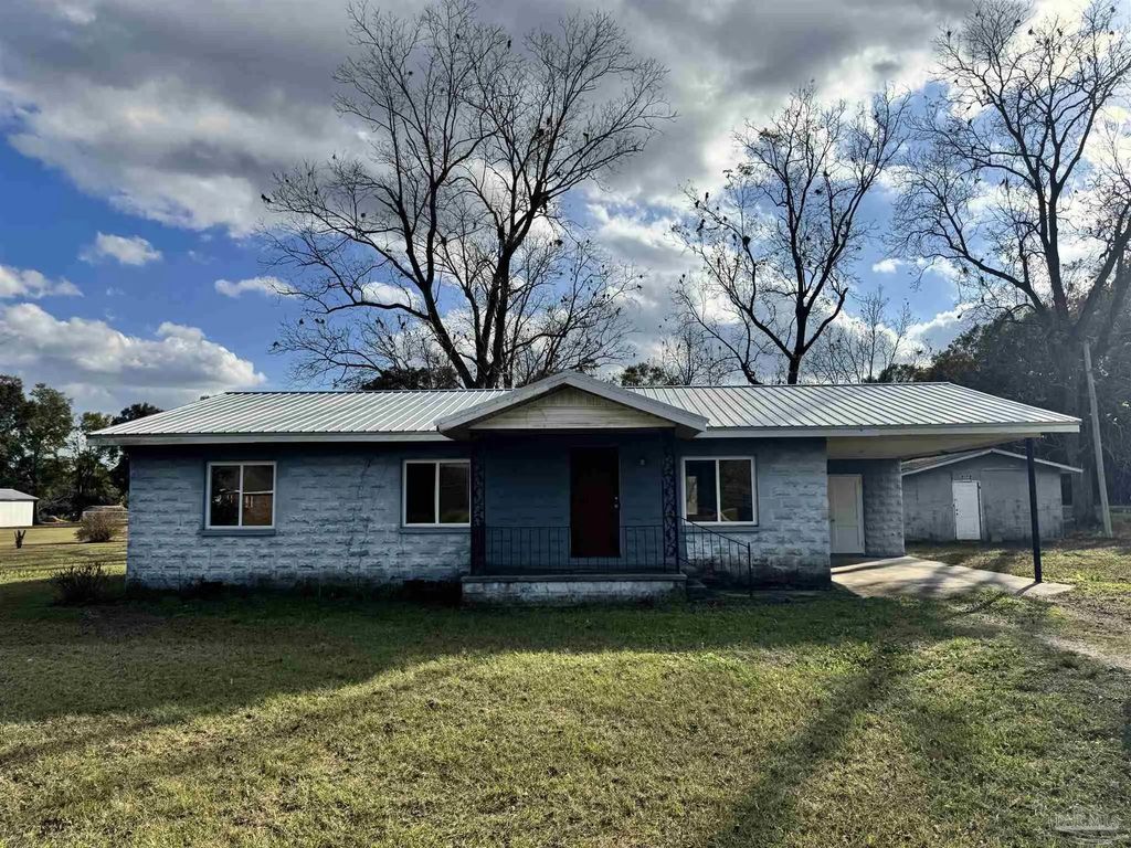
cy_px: 424
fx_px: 784
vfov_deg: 56.8
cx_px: 566
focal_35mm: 24
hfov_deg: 71.6
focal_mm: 6.76
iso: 80
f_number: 1.78
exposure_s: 1/7937
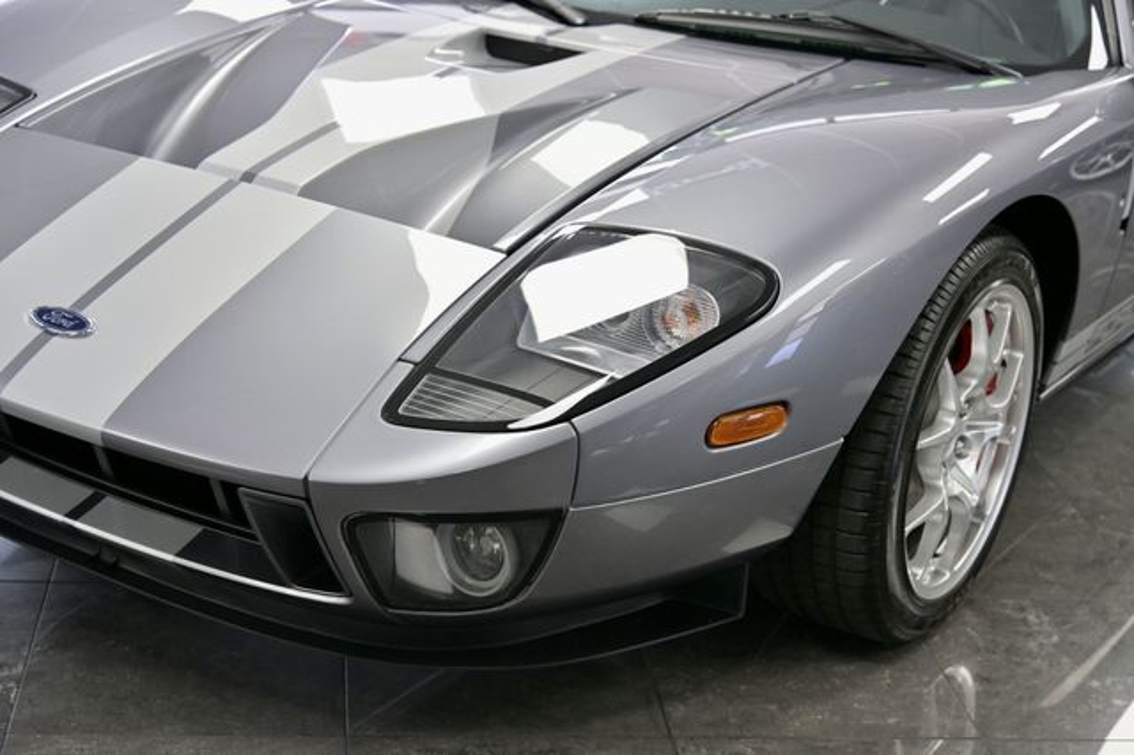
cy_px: 378
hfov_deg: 31.9
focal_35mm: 63
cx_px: 567
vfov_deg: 21.5
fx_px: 1983
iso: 1250
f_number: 4.5
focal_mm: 63
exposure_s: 1/250
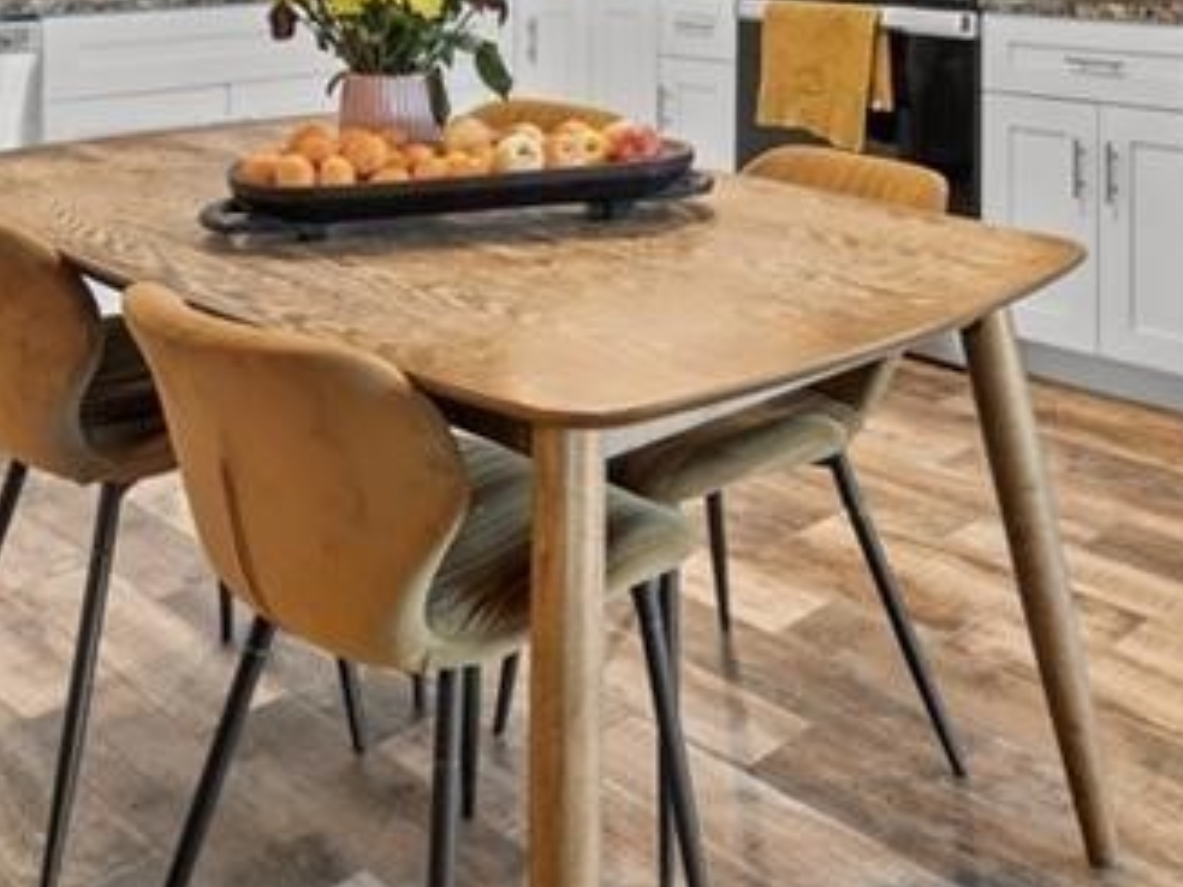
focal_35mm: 42
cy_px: -130
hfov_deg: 44.6
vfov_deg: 30.2
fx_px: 1435
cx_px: 685
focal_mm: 14
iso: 250
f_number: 10
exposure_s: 2
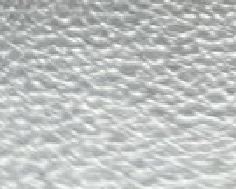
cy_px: -284
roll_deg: +9.2
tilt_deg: -33.1
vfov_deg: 9.5
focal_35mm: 143
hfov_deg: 13.1
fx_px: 999
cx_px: 281
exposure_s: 1/37
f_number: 1.6
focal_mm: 5.1
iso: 640
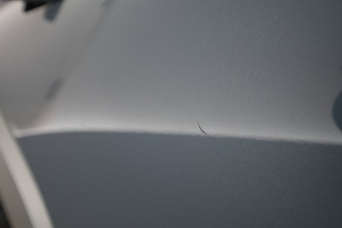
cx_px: 171
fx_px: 266
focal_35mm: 28
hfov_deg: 65.5
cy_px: 114
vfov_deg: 46.4
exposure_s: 1/200
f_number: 5
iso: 5000
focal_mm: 28
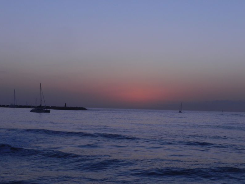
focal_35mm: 69
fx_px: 488
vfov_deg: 21.3
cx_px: 123
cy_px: 93
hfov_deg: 28.2
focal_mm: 12.1
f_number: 4.7
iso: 160
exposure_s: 1/320
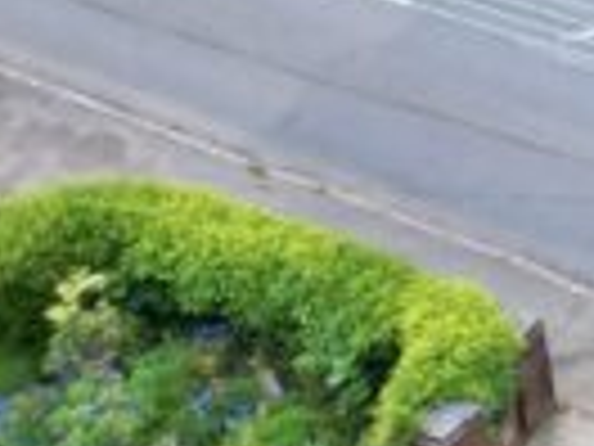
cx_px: 2084
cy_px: -996
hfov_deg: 8.1
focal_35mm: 186
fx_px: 3192
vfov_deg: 7.0
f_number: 1.7
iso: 120
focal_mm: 6.72
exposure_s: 1/800
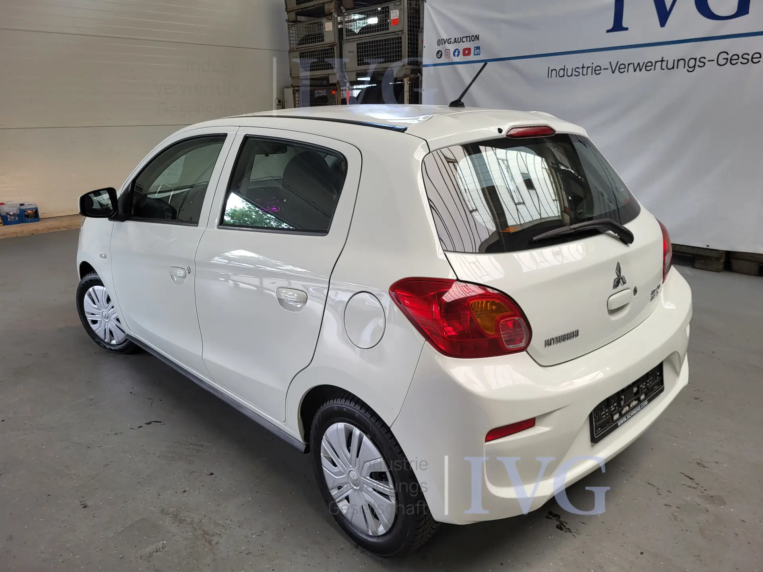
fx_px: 573
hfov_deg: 67.3
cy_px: 286
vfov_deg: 53.1
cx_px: 382
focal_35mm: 26
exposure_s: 1/100
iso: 100
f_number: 1.8
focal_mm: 5.4
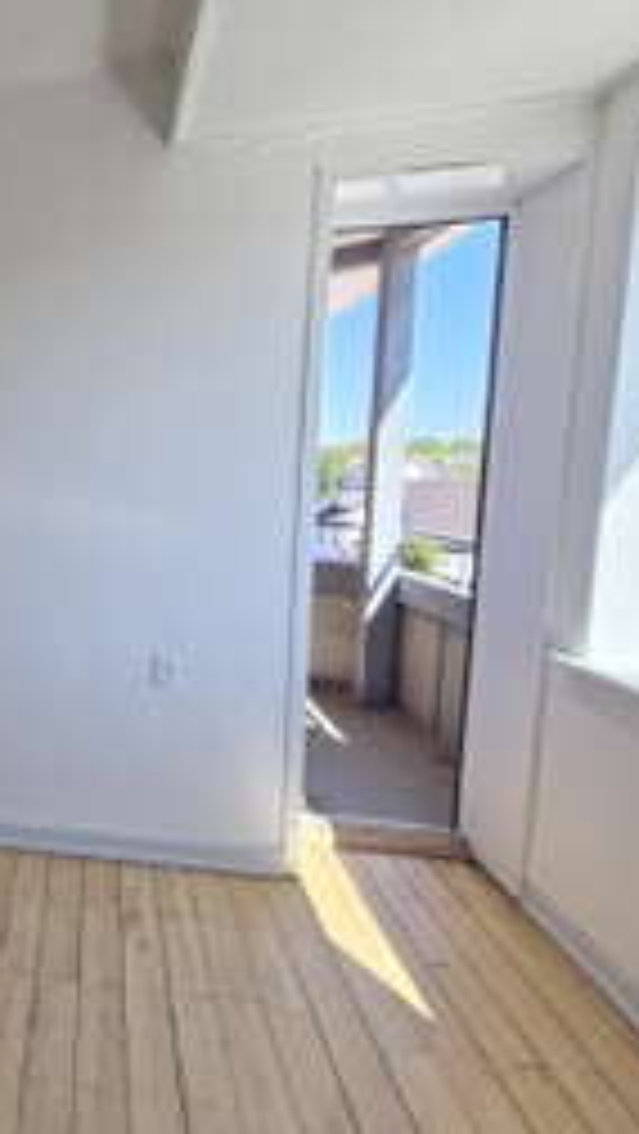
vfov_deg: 83.8
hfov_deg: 41.5
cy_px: 554
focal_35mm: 21
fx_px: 632
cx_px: -79
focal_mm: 2.2
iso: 50
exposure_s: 1/236
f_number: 2.2
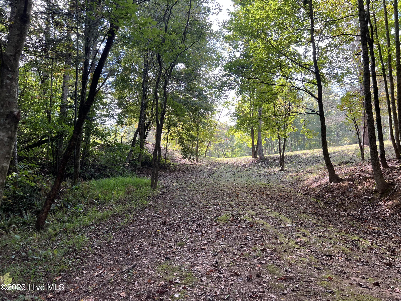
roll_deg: +1.6
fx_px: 301
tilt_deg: +4.0
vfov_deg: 53.1
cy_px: 150
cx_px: 200
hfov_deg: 67.3
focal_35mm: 26
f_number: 1.5
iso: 40
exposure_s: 1/192
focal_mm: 5.7
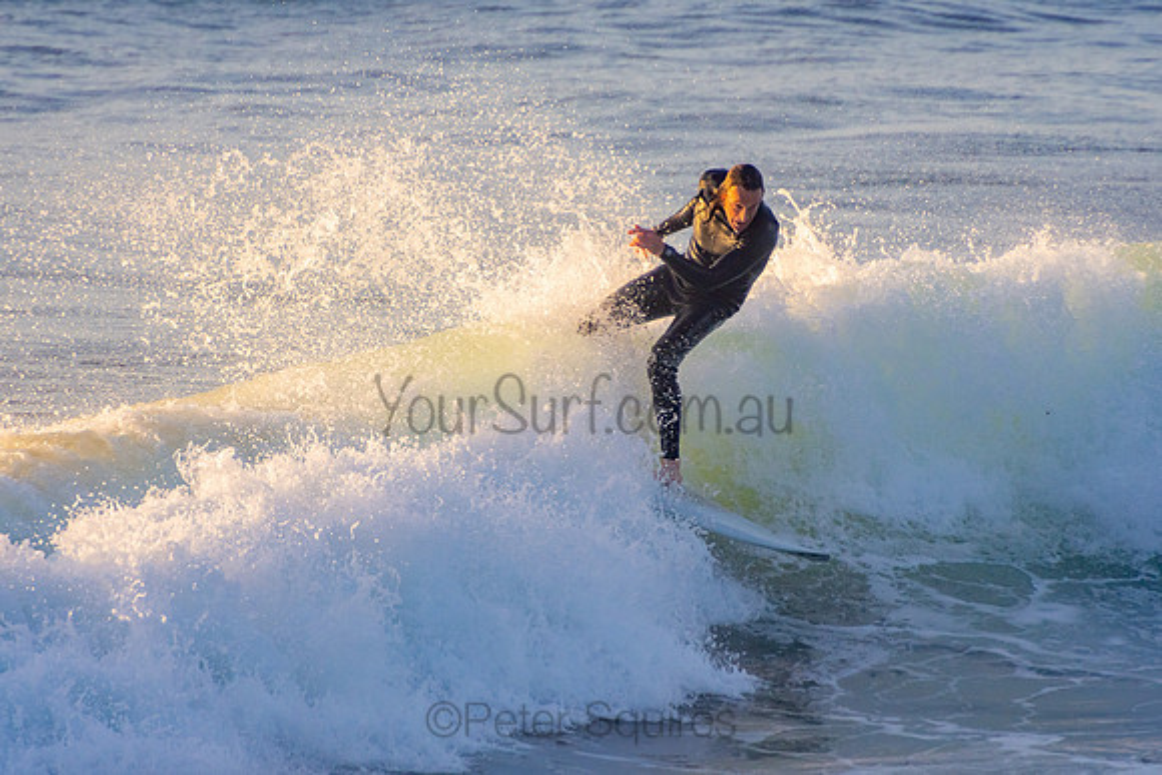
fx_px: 20059
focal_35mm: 621
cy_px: 388
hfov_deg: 3.3
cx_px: 581
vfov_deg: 2.2
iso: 450
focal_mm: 400
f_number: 5.6
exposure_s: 1/1250
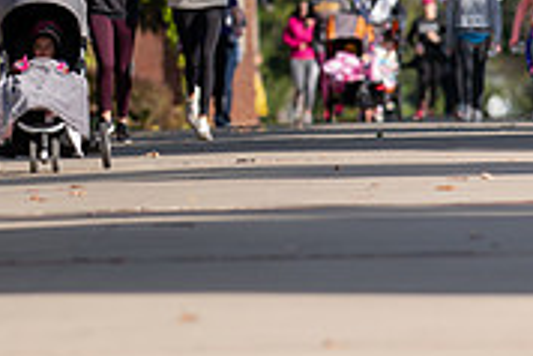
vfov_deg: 1.4
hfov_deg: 2.1
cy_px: -52
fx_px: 14491
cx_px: -27
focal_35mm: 978
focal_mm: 300
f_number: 5
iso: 200
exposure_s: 1/640
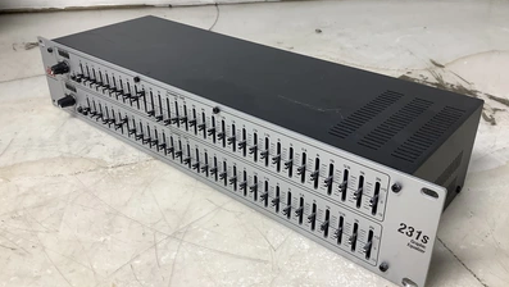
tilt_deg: -29.8
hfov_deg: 58.0
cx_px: 254
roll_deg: +1.5
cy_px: 133
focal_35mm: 34
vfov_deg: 34.7
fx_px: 459
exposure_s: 1/60
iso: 50
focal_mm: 3.3
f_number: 2.4
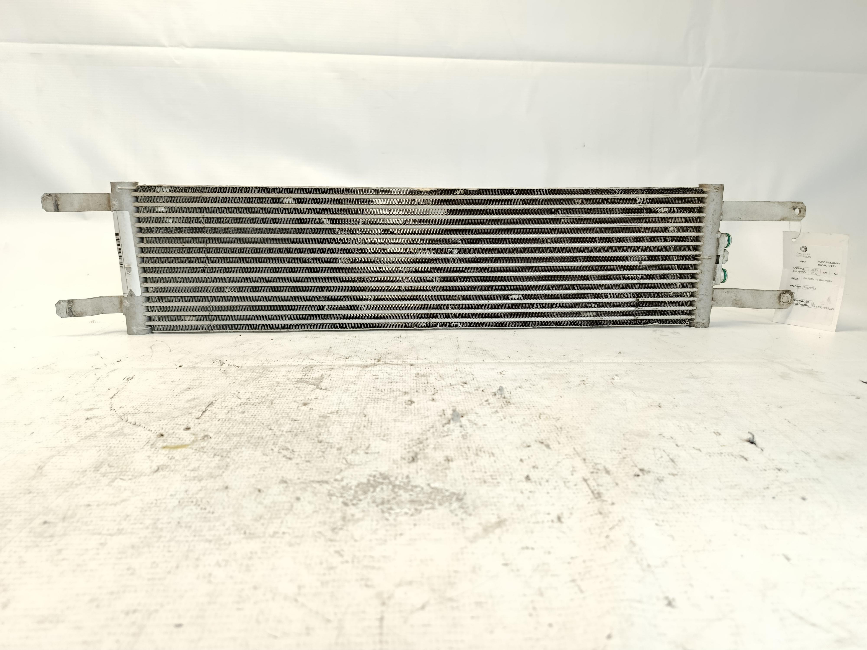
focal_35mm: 24
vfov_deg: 56.8
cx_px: 434
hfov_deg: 71.6
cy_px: 325
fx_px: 601
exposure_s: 1/120
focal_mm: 5.24
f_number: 1.7
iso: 547
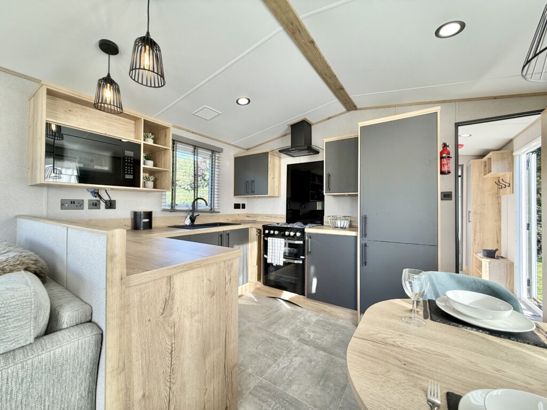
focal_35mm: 14
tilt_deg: +0.1
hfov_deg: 102.1
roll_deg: -0.2
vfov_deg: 85.7
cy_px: 205
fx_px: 221
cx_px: 274
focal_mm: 2.22
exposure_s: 1/99
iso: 64
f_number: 2.2
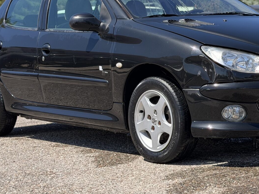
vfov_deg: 16.7
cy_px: 45
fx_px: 658
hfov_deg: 22.1
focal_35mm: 88
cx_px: 177
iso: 80
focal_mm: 6.76
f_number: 1.78
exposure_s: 1/1883
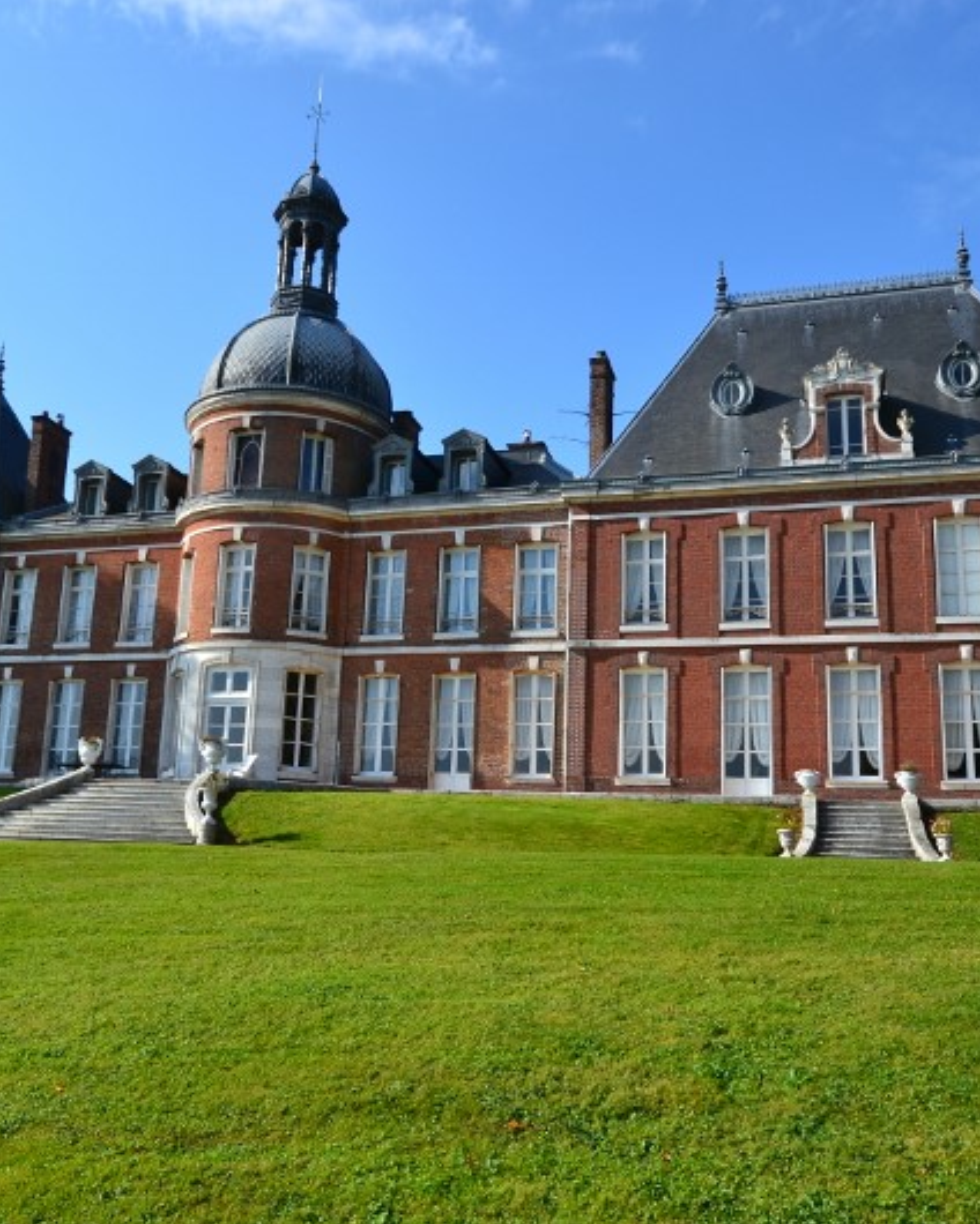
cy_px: 611
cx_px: 435
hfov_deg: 43.3
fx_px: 1233
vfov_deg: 52.8
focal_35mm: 34
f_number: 11
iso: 200
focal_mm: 16
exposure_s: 1/200
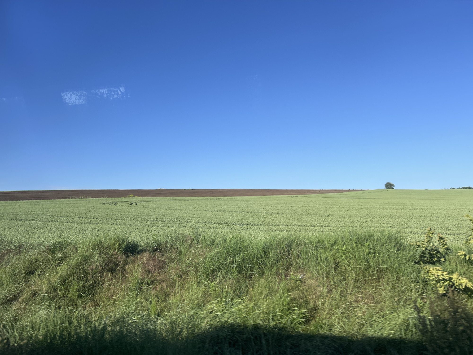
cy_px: 178
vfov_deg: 53.1
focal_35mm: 26
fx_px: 355
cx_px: 236
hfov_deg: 67.3
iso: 50
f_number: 1.5
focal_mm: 5.7
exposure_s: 1/1252
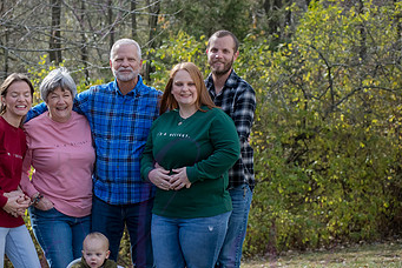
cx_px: 104
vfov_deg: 10.1
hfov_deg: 15.0
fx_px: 1520
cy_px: 162
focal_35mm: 136
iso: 400
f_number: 5
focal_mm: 80
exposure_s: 1/800
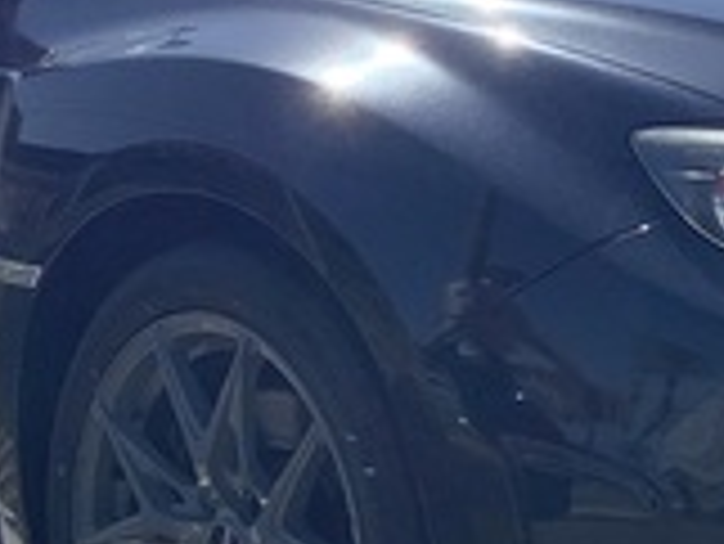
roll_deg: +2.3
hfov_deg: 16.0
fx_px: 2574
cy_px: 225
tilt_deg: +0.3
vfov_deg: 12.1
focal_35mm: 123
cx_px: 414
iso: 25
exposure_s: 1/1359
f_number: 2.4
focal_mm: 3.3
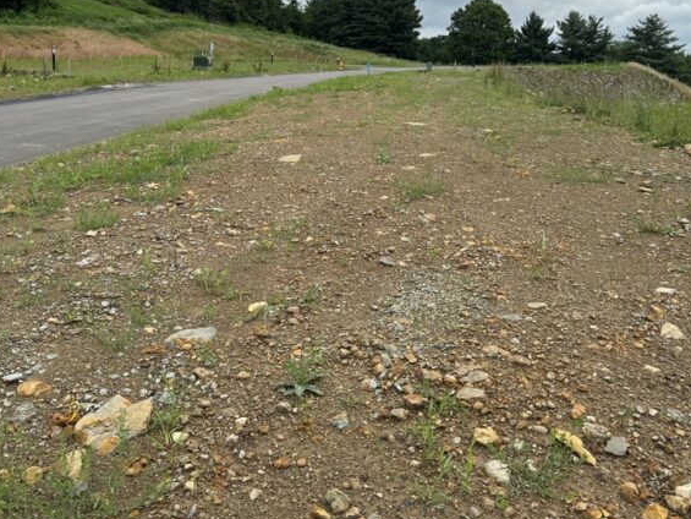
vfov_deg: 41.1
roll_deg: -0.9
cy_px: 158
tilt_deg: -6.6
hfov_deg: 53.9
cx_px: 327
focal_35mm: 34
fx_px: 679
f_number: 1.78
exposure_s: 1/3096
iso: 80
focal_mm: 6.76
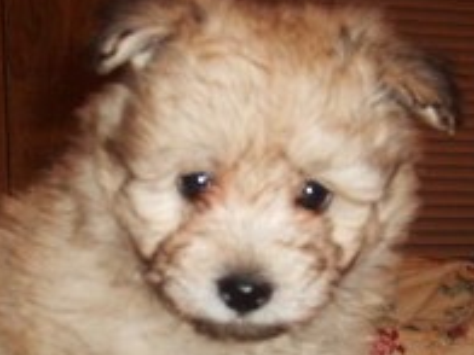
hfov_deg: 22.9
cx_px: 161
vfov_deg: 17.2
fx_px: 1164
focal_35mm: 85
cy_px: 292
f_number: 2.8
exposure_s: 1/45
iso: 100
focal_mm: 5.8
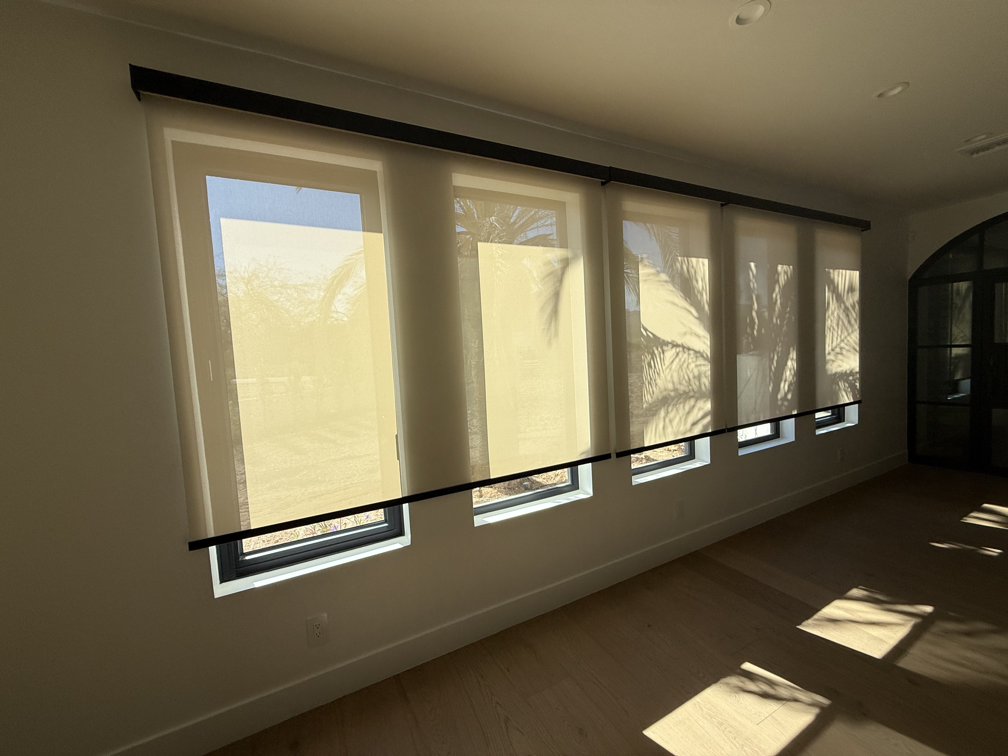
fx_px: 408
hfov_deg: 102.1
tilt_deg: -3.3
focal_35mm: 14
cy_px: 378
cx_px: 504
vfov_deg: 85.7
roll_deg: +3.5
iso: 50
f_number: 2.2
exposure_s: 1/596
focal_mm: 2.22
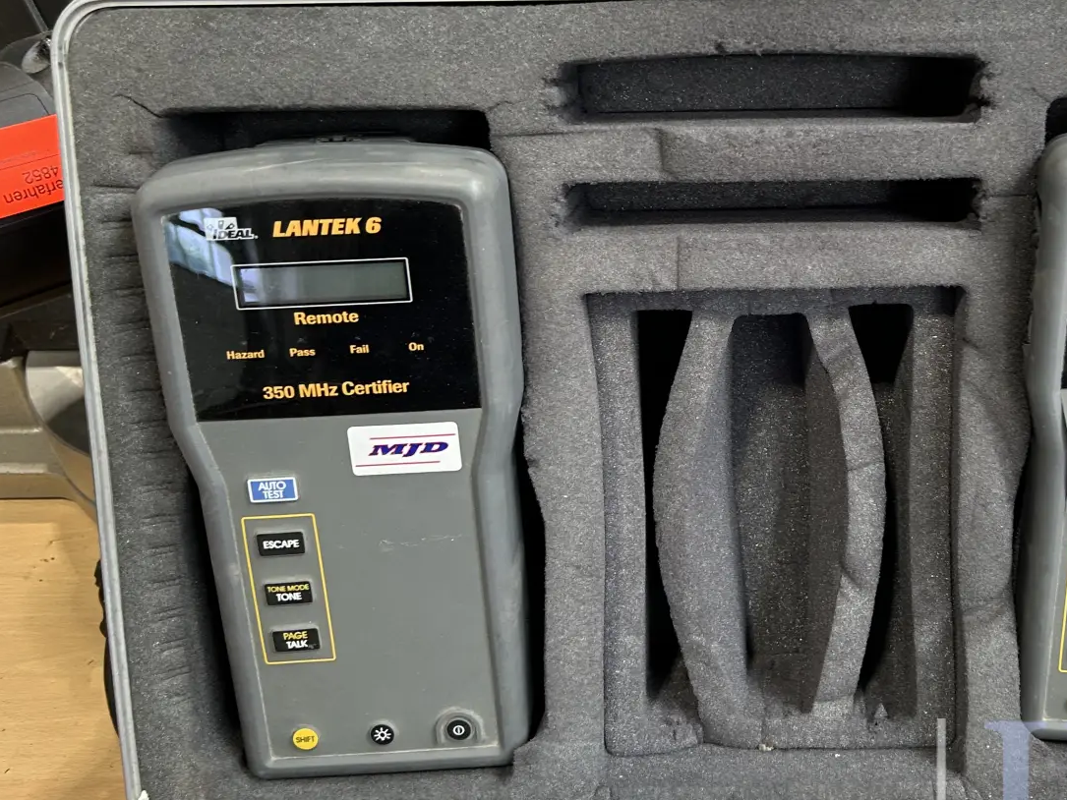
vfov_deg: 31.4
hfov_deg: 40.2
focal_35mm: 46
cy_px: 299
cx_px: 781
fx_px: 1418
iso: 100
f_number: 1.5
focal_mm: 5.7
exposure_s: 1/50
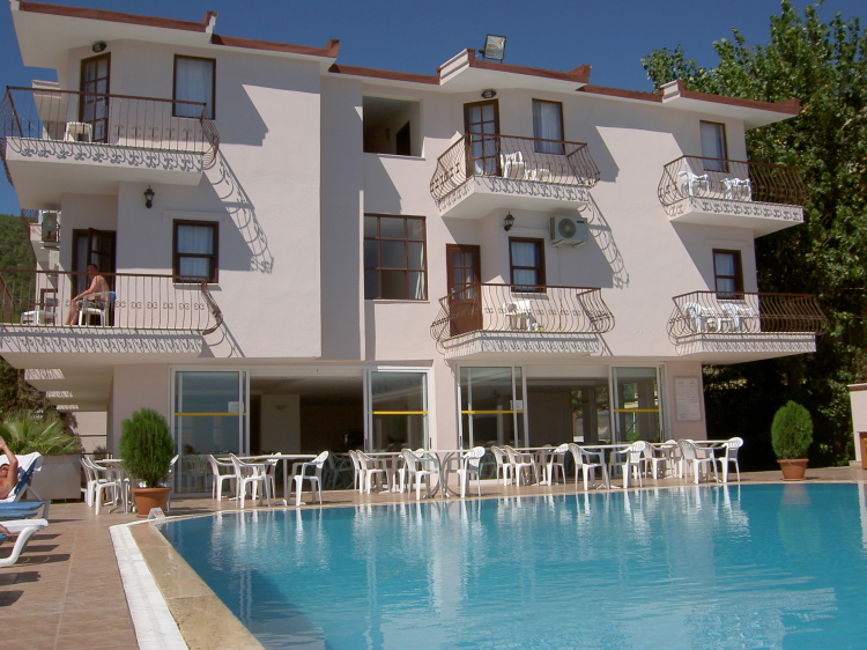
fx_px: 851
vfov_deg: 41.8
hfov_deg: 54.0
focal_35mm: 34
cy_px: 325
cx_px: 434
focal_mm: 5.6
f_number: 4.7
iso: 50
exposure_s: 1/800
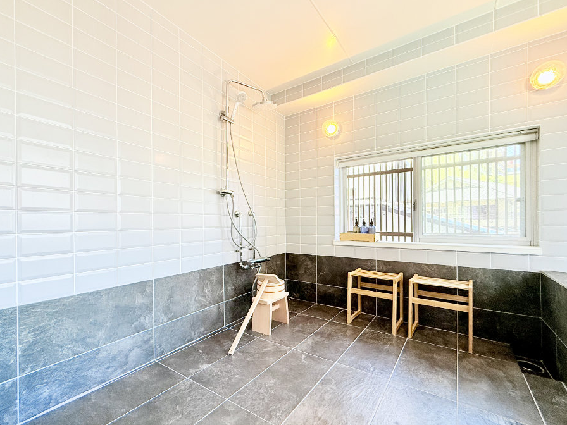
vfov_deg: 78.1
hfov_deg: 94.5
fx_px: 262
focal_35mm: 16
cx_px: 280
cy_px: 221
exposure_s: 1/99
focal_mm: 2.2
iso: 125
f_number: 2.2
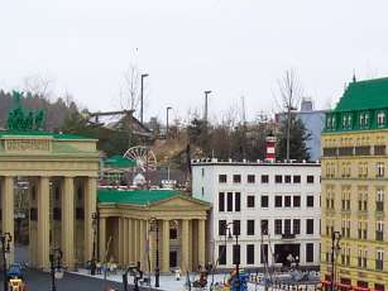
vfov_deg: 14.9
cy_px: 252
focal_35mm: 98
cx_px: 349
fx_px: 1098
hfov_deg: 19.7
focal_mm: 5.6
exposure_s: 1/180
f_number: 5.6
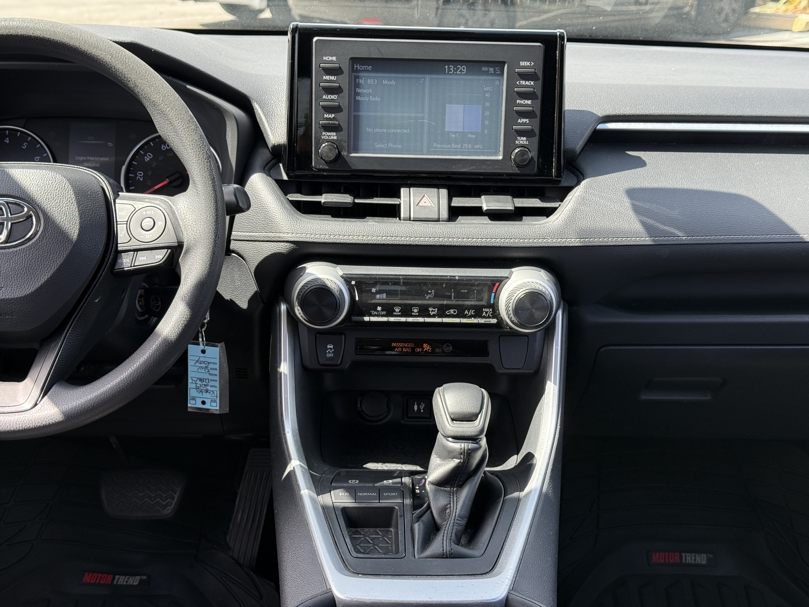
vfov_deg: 30.3
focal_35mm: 48
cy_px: 304
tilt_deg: -19.5
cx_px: 404
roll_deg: -1.7
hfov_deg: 39.7
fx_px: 1122
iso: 100
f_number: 1.78
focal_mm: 6.76
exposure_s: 1/450
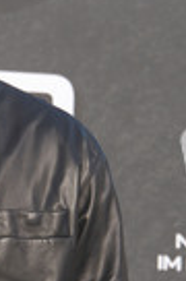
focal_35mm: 472
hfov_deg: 2.9
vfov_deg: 4.4
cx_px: -66
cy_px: 252
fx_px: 3676
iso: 320
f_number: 6.3
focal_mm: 160
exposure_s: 1/250
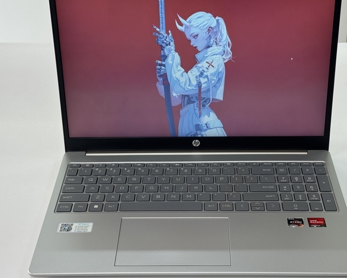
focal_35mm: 64
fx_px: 657
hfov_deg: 29.6
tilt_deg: -31.2
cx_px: 185
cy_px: 138
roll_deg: +2.5
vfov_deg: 23.9
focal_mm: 6.76
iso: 64
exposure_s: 1/146
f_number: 1.78
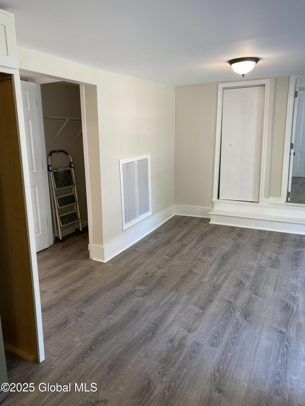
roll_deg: +0.4
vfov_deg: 67.3
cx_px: 152
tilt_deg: -10.3
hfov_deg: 53.1
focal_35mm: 26
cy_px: 203
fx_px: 305
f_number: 1.8
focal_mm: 4.25
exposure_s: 1/60
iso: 80
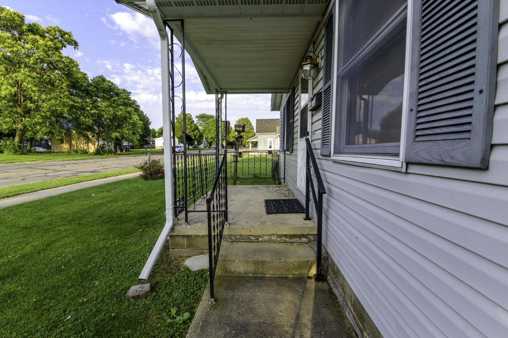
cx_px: 254
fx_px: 212
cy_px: 169
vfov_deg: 77.3
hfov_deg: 100.4
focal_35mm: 15
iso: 64
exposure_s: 1/50
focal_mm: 15
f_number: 8
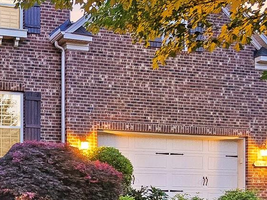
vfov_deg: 30.8
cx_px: -51
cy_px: 117
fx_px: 363
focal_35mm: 47
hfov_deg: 33.2
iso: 1250
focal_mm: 2.2
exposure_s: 1/24
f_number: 2.2
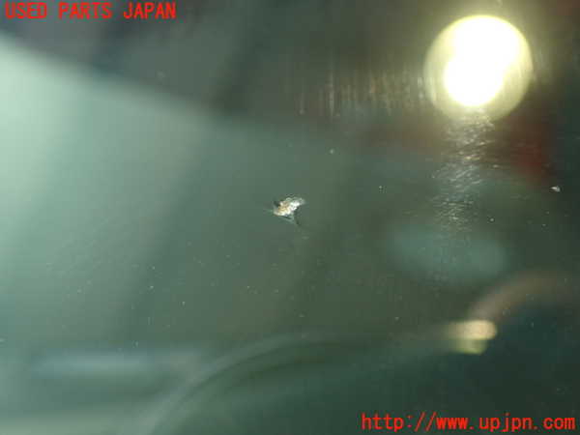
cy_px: 218
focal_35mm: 36
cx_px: 290
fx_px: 603
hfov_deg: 51.4
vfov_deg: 39.7
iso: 200
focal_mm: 6.37
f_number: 2.5
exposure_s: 1/40
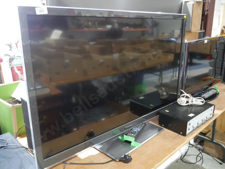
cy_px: 84
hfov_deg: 59.9
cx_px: 112
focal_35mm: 30
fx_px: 195
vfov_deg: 46.8
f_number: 3.6
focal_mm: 15
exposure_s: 1/60
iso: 2500
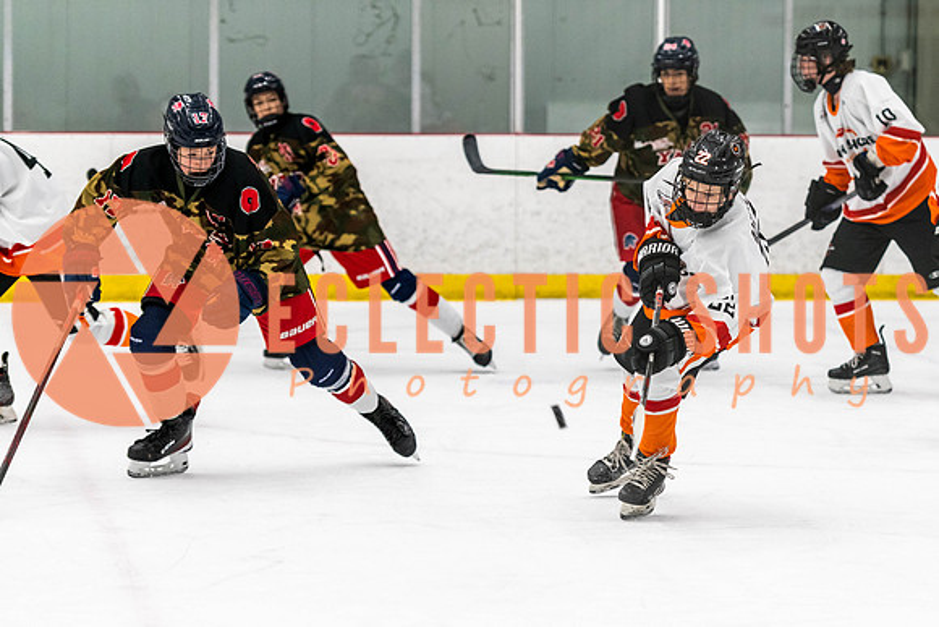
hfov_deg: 12.4
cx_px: 684
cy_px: 287
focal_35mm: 165
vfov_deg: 8.3
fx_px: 4299
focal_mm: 112
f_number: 2.8
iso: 1600
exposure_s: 1/640
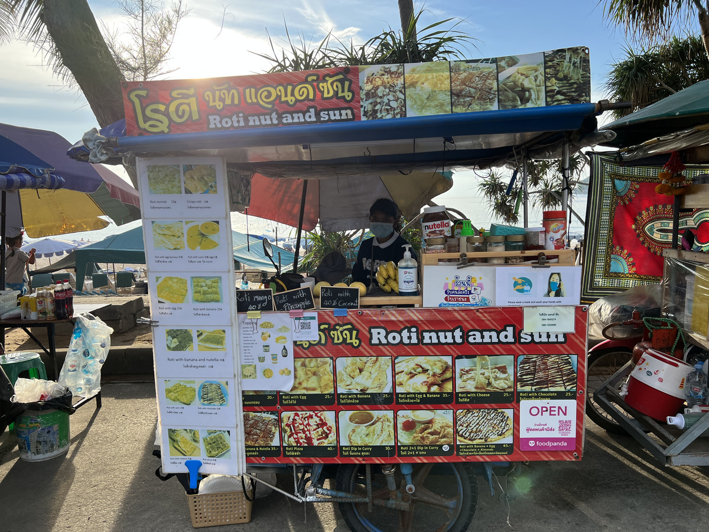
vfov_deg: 53.1
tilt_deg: -7.9
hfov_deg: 67.3
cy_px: 266
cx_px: 354
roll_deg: +1.7
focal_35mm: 26
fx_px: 533
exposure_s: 1/1531
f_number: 1.5
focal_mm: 5.7
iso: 50
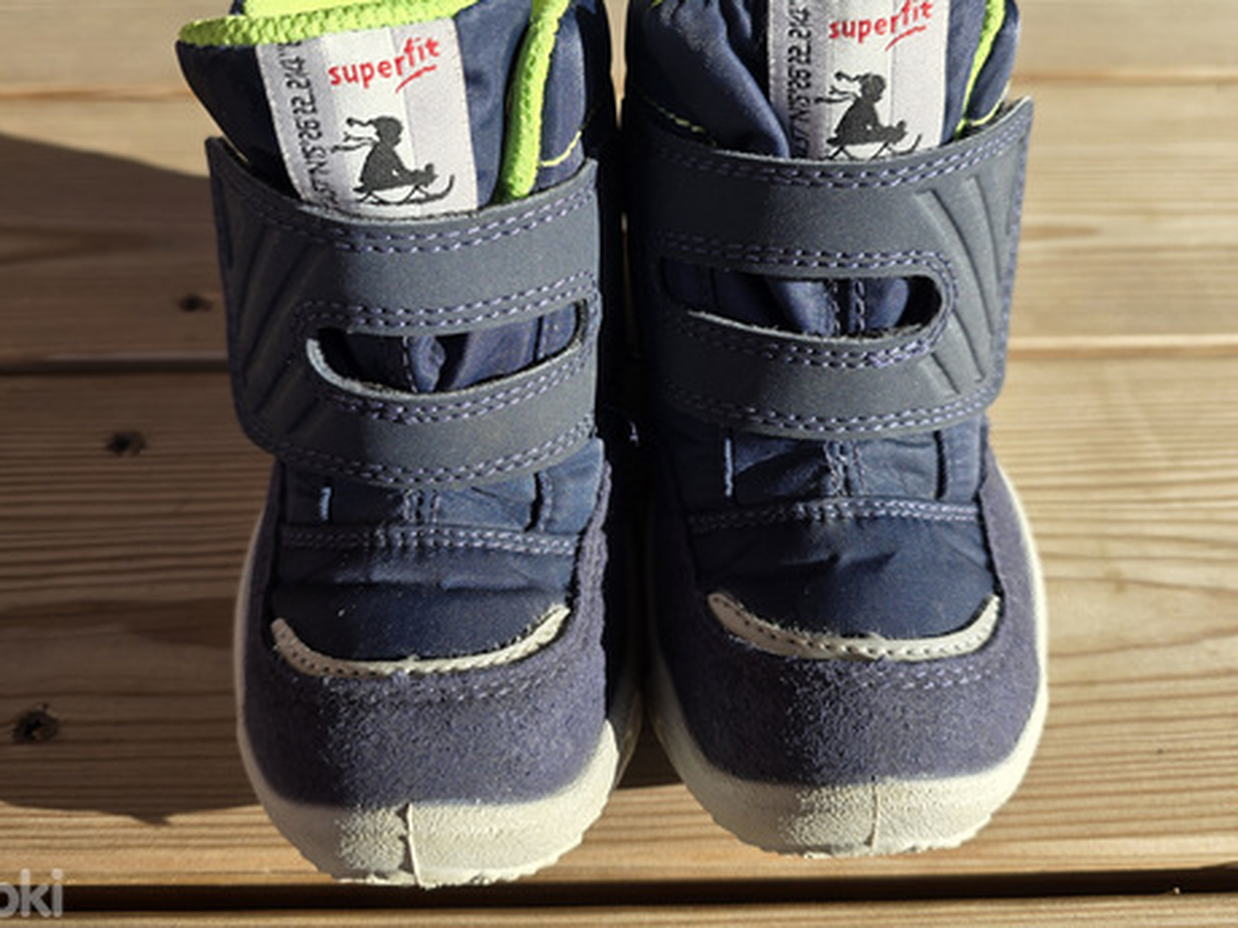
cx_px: 603
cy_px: 382
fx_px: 1073
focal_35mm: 30
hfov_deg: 60.0
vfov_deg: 46.6
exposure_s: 1/361
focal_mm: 6.3
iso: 12
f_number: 1.7
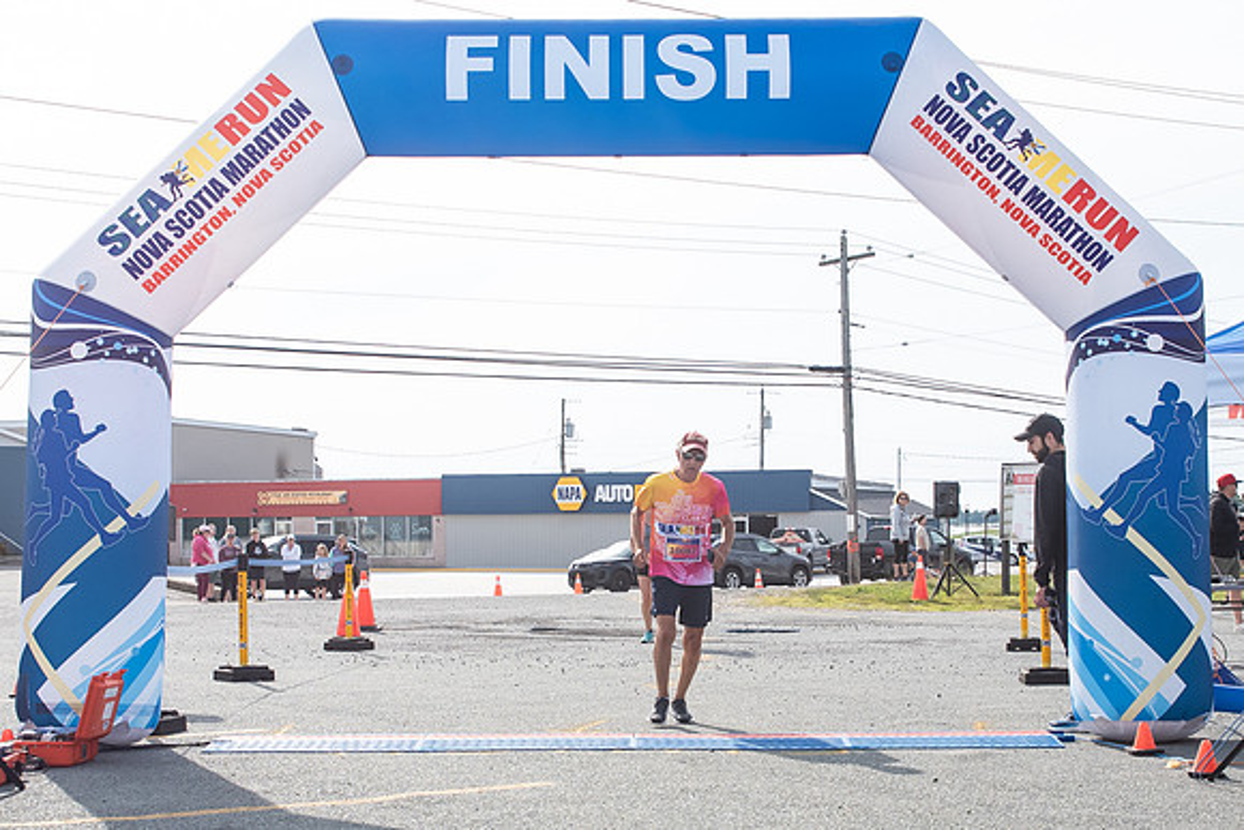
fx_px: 2095
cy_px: 502
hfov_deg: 33.1
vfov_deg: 22.4
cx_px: 652
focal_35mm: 61
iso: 800
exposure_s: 1/3200
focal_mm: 31
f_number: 4
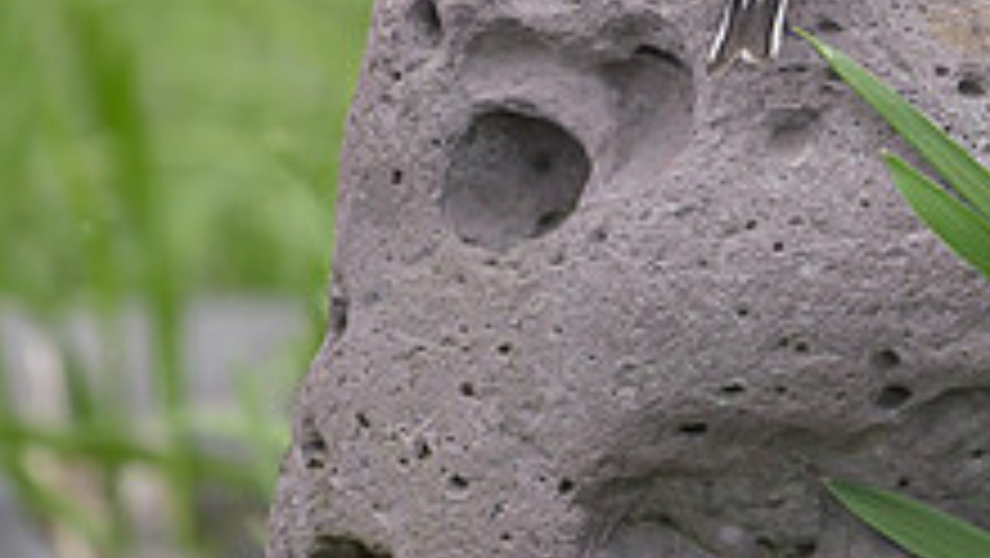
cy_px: -226
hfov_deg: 1.1
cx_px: 877
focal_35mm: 1989
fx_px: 52238
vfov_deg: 0.6
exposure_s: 1/3200
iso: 800
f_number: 4
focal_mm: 560
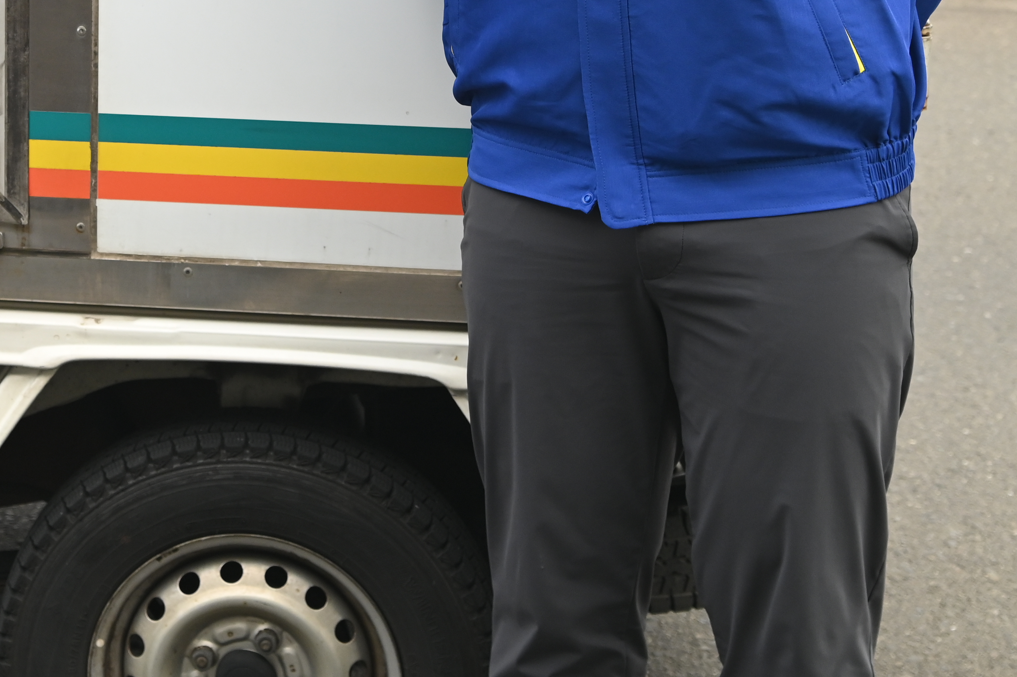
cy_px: -49
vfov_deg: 12.8
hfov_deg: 19.3
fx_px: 2964
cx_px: 188
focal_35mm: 105
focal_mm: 44
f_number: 5
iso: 640
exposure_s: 1/1000
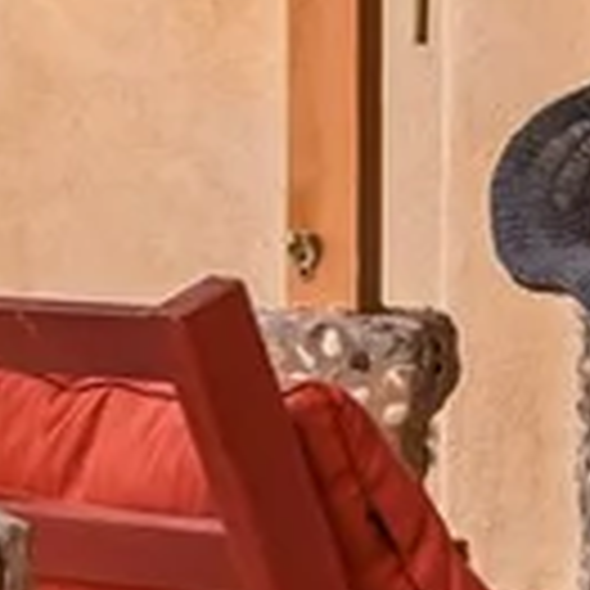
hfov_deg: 6.0
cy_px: -34
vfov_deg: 6.3
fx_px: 5380
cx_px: 1482
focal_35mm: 279
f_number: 8
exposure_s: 1/8000
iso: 400
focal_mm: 28
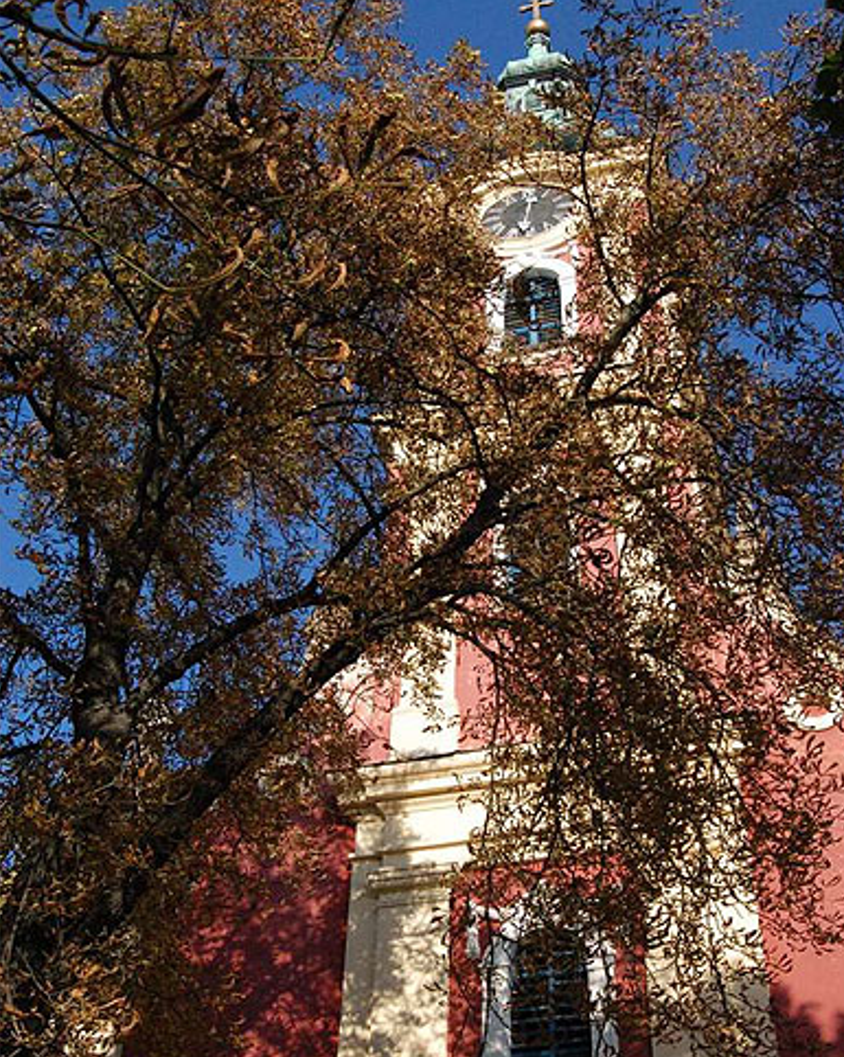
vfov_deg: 38.8
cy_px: 549
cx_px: 425
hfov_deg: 31.4
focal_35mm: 48
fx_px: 1500
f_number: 14
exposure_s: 1/640
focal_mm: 28
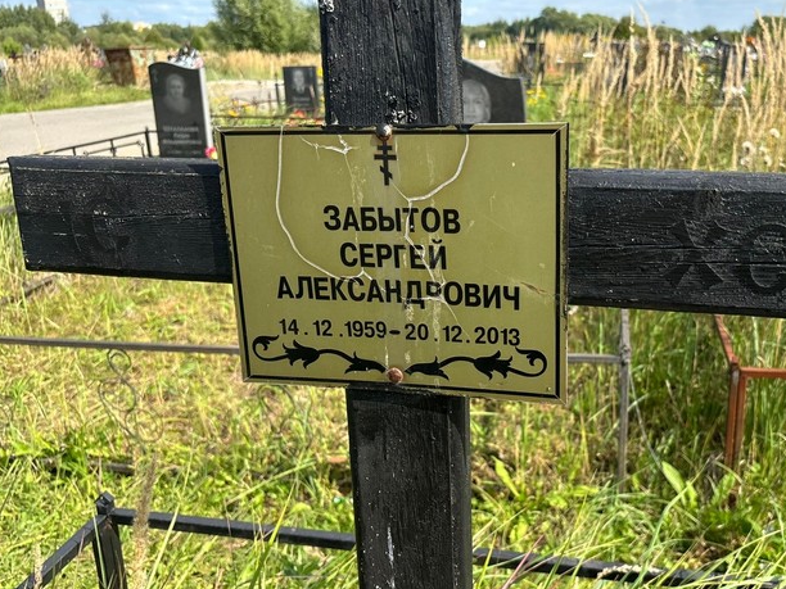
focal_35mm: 34
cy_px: 299
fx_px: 772
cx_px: 475
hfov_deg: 53.5
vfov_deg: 41.8
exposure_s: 1/1667
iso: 50
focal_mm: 5.96
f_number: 1.6
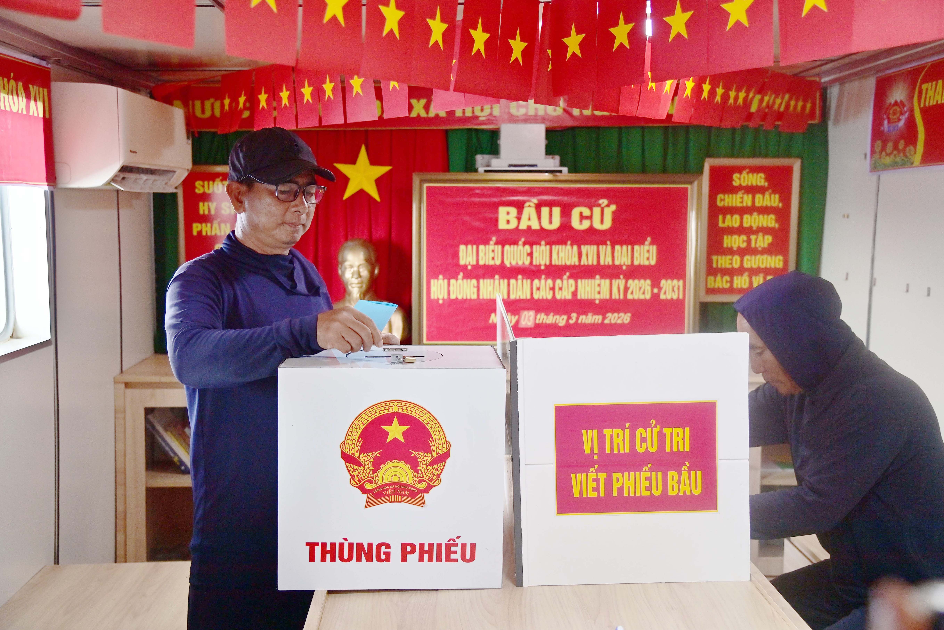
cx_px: 472
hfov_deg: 50.7
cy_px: 315
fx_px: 996
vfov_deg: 35.1
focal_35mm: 38
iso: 400
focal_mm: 38
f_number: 4
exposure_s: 1/160
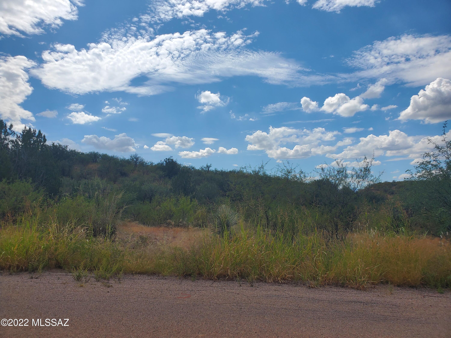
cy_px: 169
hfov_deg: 67.3
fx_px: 339
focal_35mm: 26
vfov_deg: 53.1
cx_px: 226
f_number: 2.4
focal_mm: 4.3
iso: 50
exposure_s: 1/3264
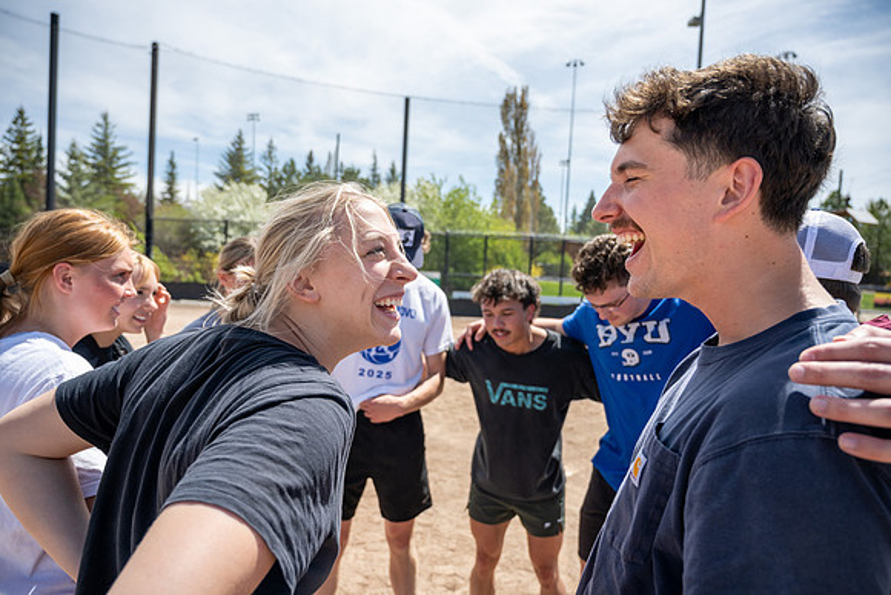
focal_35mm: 24
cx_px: 446
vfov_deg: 53.2
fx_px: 594
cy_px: 298
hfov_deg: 73.7
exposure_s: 1/1600
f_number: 4
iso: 100
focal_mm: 24
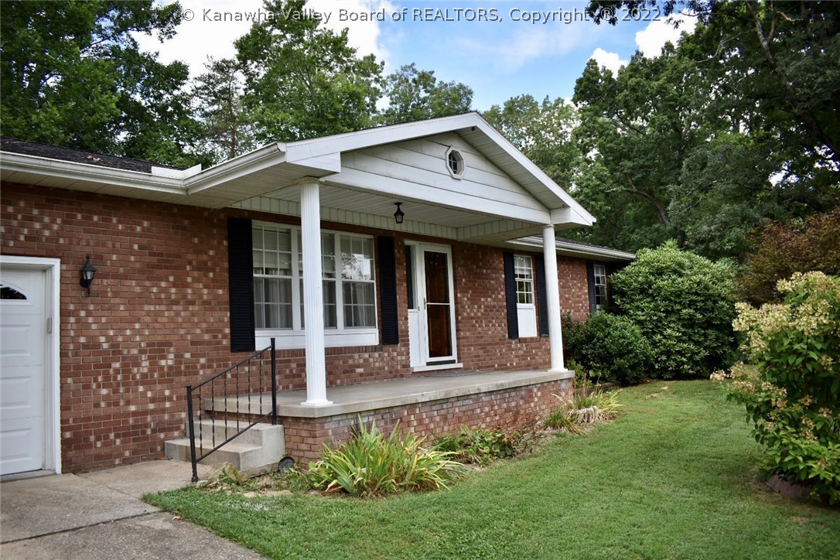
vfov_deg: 47.9
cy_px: 280
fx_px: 630
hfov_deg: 67.4
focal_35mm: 27
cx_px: 420
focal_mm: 18
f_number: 3.5
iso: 100
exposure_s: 1/400
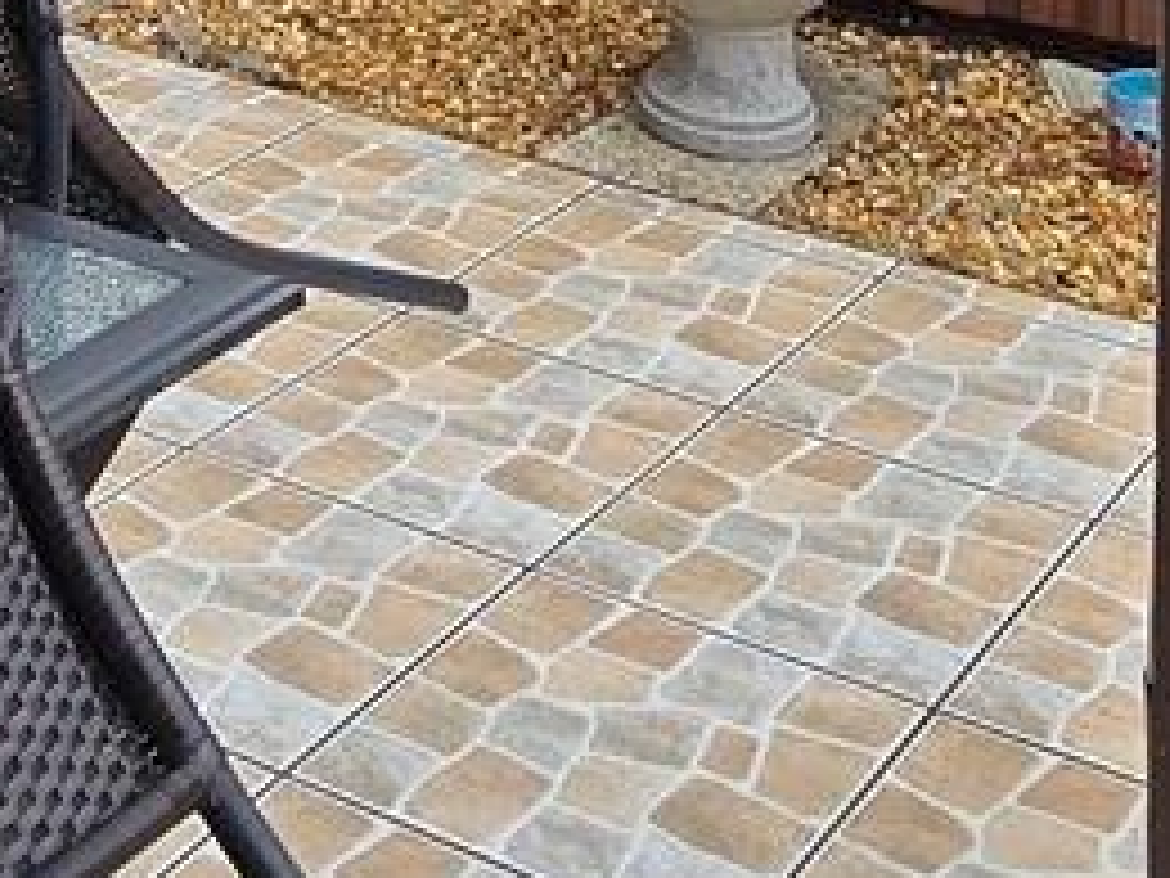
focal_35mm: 80
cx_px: 302
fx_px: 2704
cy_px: -901
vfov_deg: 14.9
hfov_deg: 24.2
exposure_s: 1/507
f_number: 2.2
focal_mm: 2.2
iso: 50
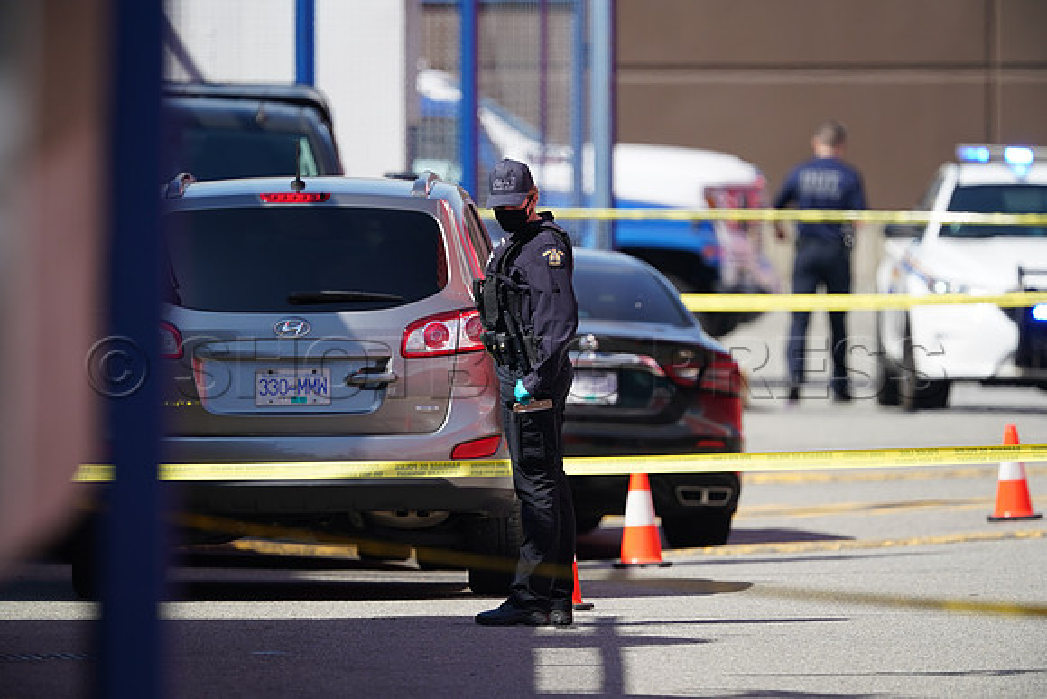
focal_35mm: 840
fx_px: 24435
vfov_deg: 1.6
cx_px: 524
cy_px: 350
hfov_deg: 2.5
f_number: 5.6
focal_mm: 840
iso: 640
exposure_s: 1/1600
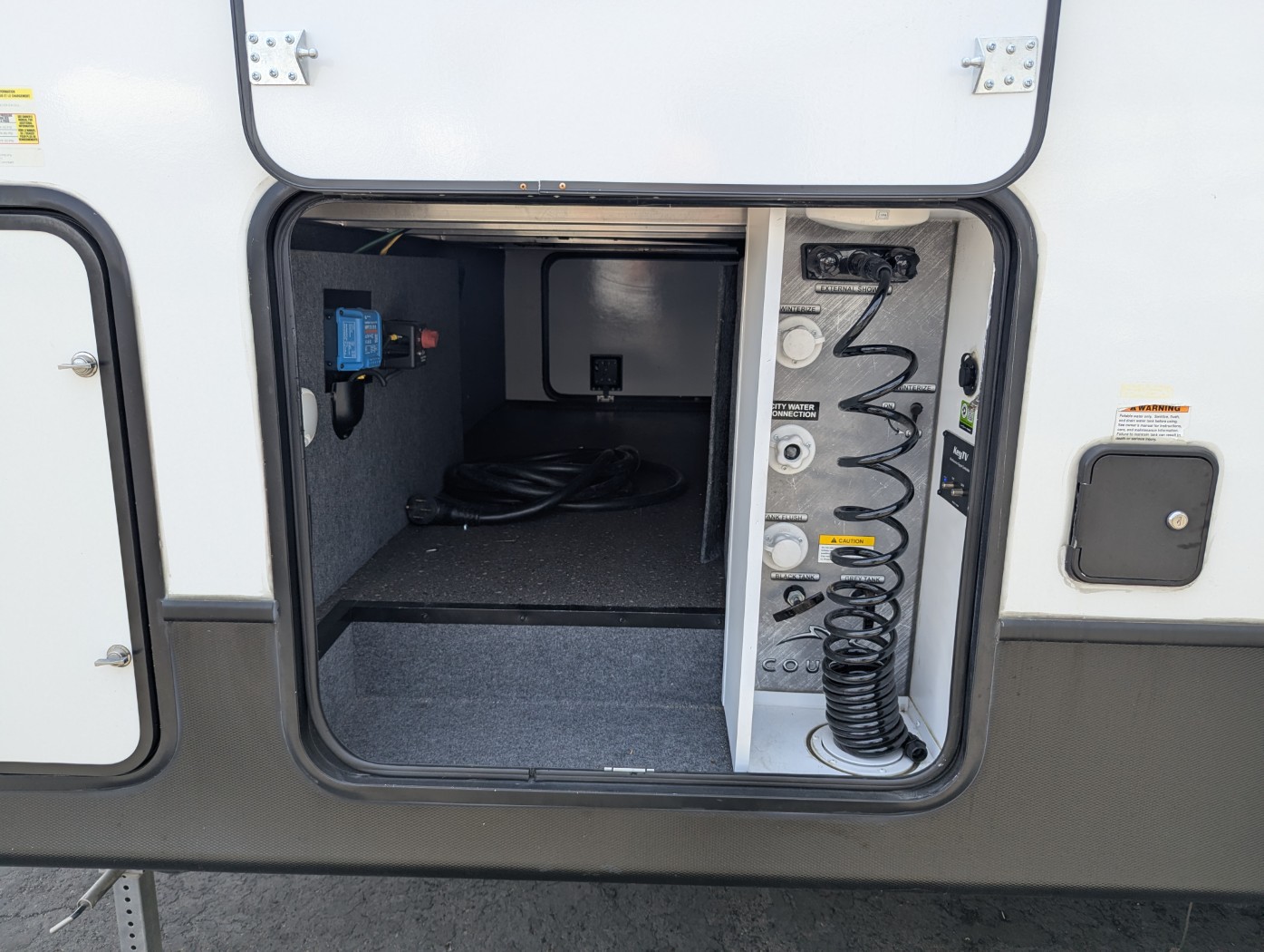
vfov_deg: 56.9
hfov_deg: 71.5
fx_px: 877
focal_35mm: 24
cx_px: 632
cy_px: 476
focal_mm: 6.81
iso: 48
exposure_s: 1/374
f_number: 1.85
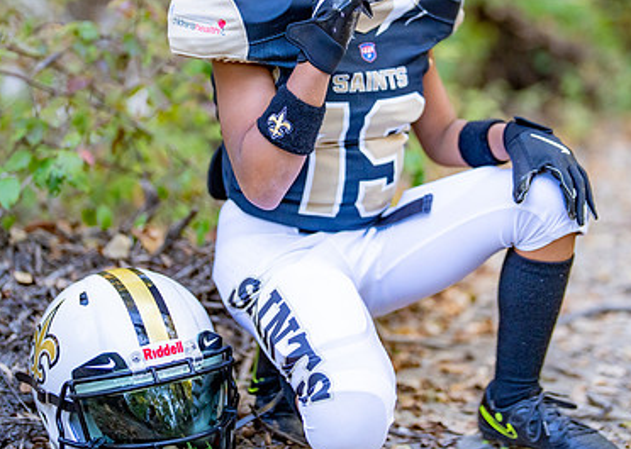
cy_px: 143
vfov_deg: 17.4
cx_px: 358
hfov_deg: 24.2
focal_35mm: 82
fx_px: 1468
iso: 1000
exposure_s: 1/1000
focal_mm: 50
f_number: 1.2
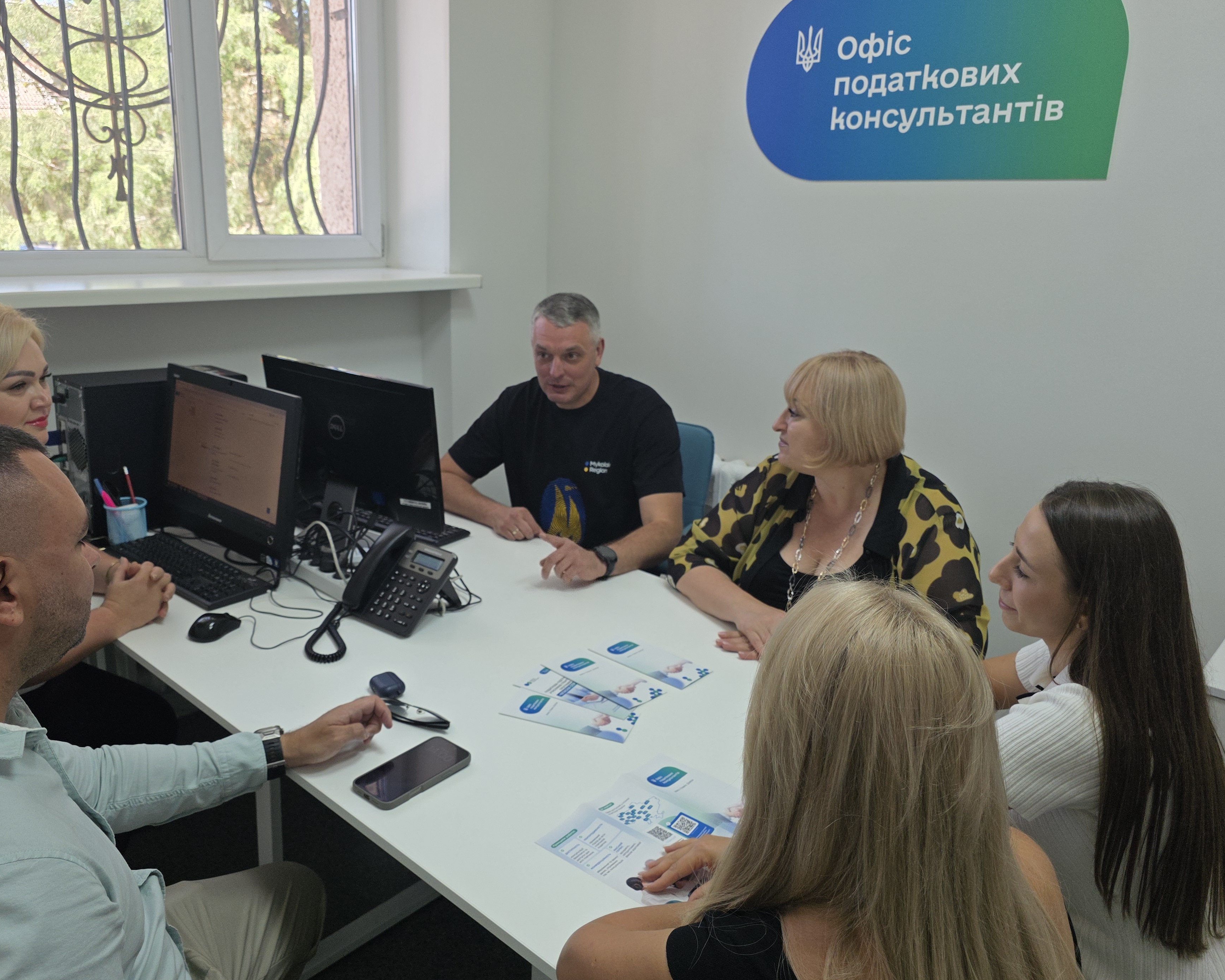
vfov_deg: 54.9
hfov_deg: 65.7
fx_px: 943
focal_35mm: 26
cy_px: 472
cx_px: 526
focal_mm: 6.3
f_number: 1.7
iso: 64
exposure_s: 1/180
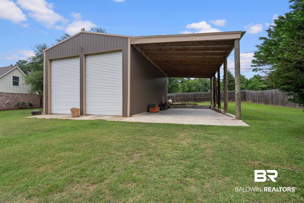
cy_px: 102
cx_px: 152
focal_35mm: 16
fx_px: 135
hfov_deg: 96.7
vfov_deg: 73.8
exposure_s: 1/1000
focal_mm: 16
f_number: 8
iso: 500
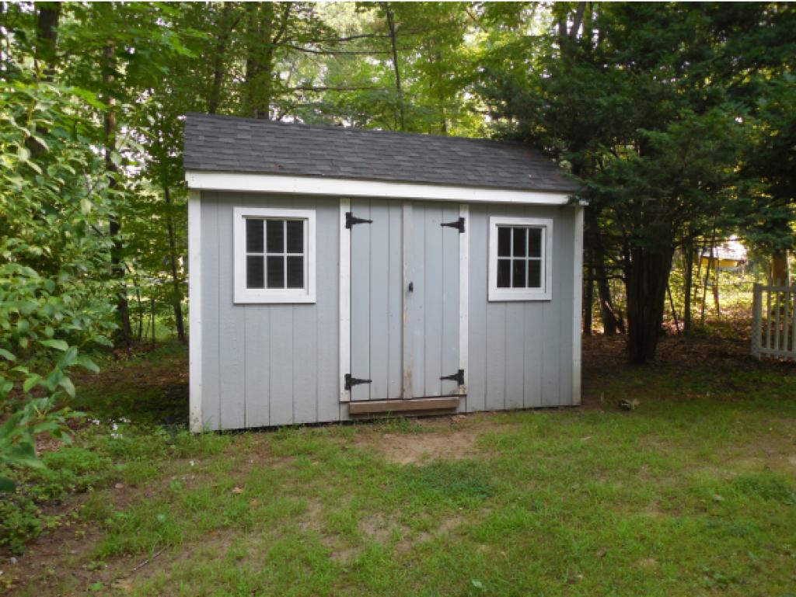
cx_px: 398
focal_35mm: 25
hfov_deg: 69.4
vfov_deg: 54.9
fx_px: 575
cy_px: 298
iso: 125
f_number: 3.3
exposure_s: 1/60
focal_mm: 4.5
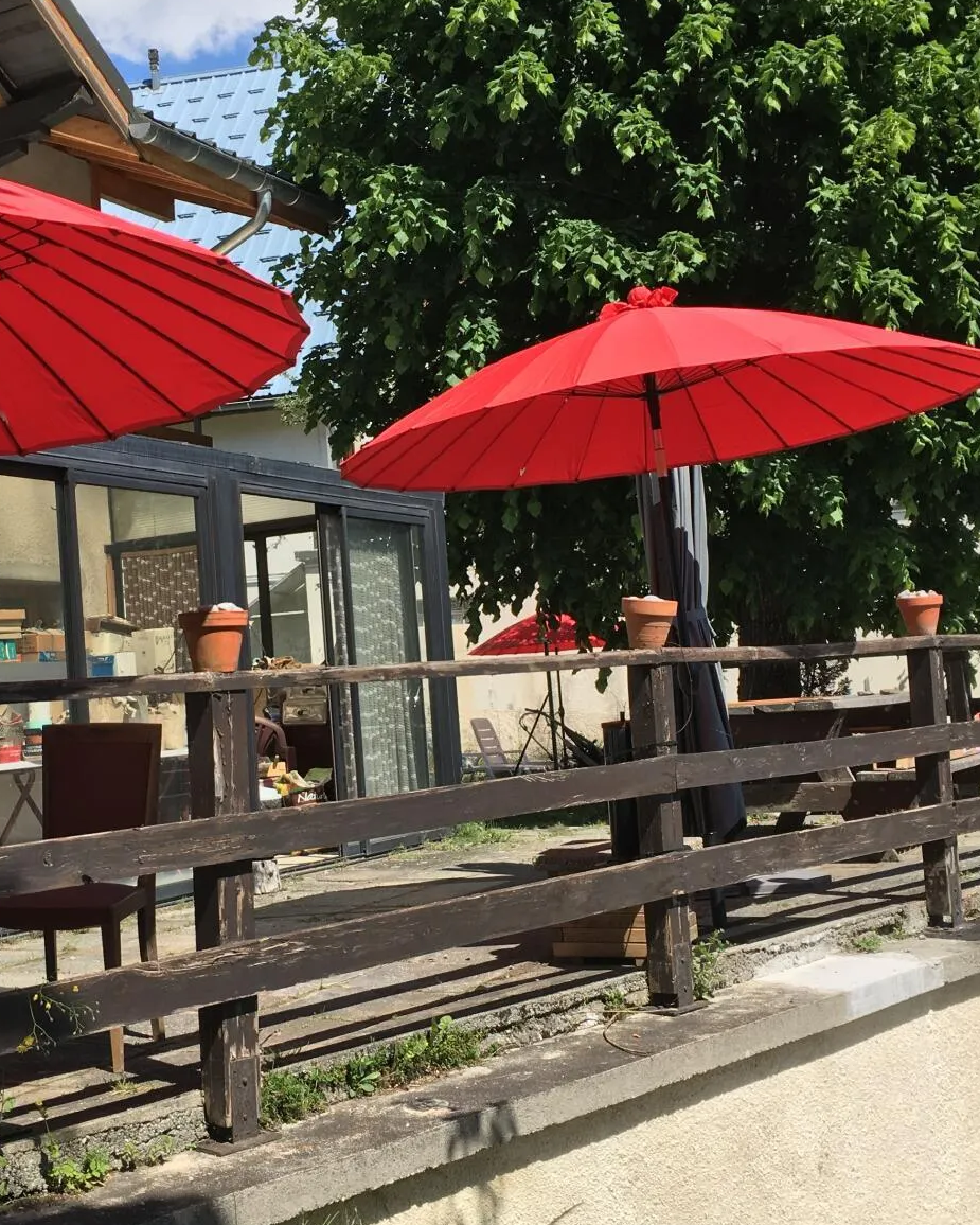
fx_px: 1704
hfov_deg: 31.9
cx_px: 340
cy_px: 612
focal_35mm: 47
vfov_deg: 39.5
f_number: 2.2
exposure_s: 1/1221
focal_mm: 4.15
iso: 25
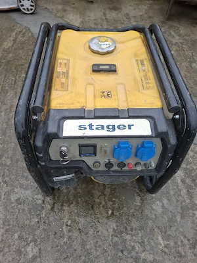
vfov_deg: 73.9
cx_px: 98
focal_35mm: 23
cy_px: 132
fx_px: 175
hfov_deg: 58.9
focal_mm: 5.54
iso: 50
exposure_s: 1/909
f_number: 1.8
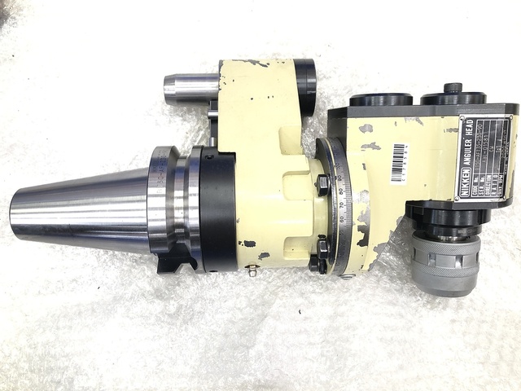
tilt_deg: -83.6
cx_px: 260
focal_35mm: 28
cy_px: 196
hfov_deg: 63.4
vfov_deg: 49.7
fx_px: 421
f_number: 1.8
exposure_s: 1/15
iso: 40
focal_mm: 3.99
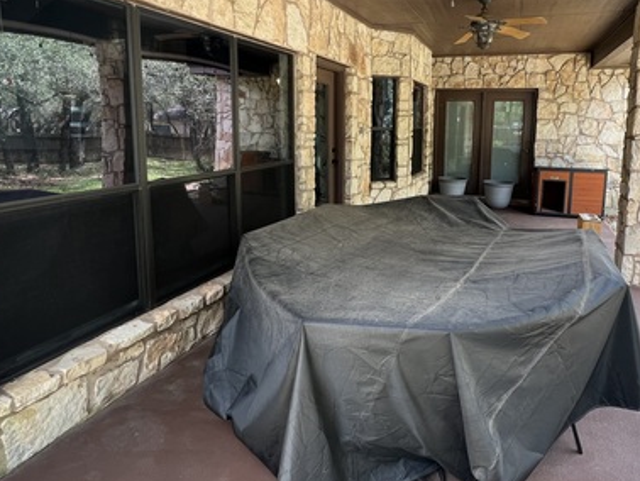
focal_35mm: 22
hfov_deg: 75.5
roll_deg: -1.7
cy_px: 180
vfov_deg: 60.3
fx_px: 407
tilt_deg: -8.4
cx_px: 383
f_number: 1.8
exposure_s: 1/99
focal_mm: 1.57
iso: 40
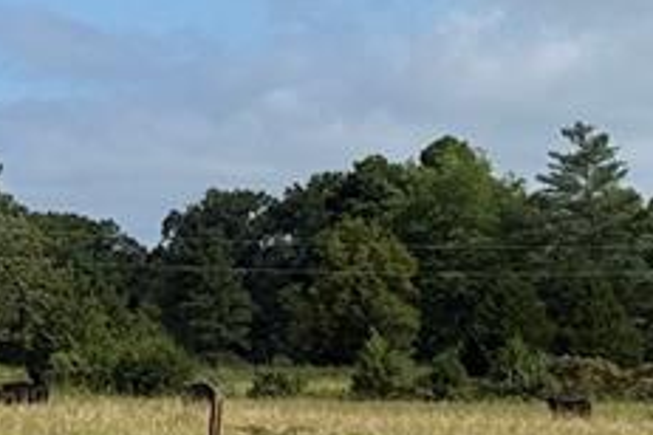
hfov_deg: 9.3
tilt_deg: +4.7
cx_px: 297
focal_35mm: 221
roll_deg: -0.6
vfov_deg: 6.2
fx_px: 4008
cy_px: 79
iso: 64
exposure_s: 1/5587
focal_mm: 6.76
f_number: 1.78
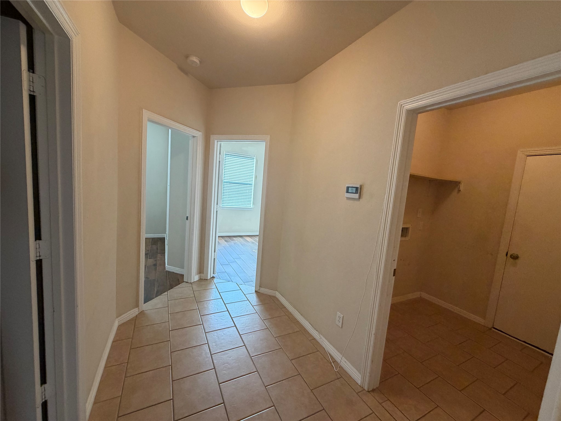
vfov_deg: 85.7
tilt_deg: -6.1
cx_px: 280
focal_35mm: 14
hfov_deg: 102.1
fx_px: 227
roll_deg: -3.9
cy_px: 210
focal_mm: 2.22
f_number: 2.2
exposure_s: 1/60
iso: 320
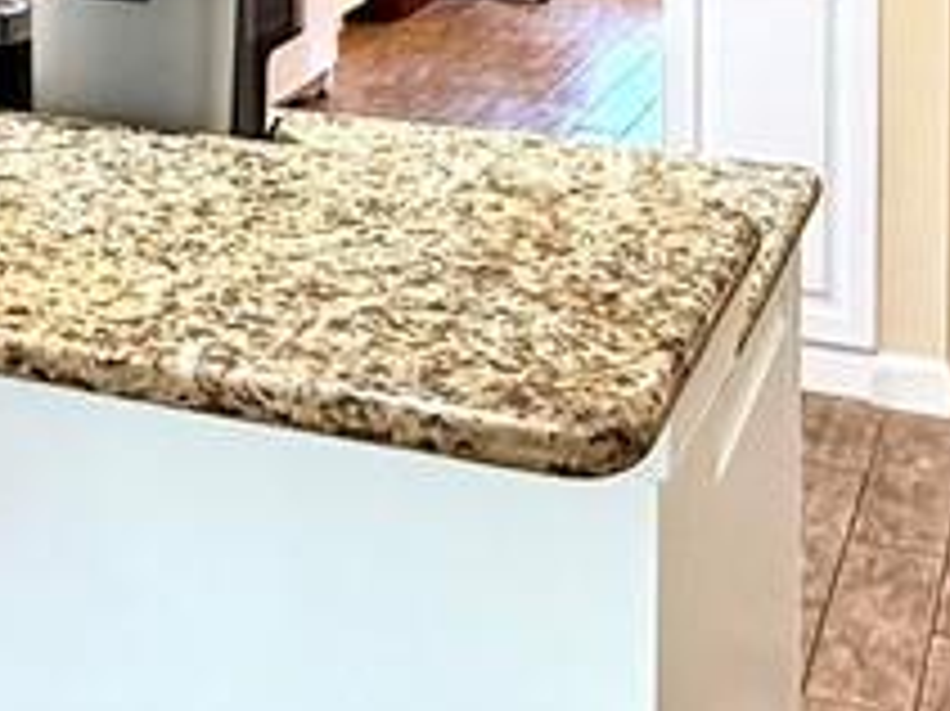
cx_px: 374
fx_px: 1865
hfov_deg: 28.5
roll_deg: +0.2
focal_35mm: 68
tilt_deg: -1.6
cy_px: -342
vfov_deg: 19.1
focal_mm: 2.22
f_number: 2.2
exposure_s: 1/120
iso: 200
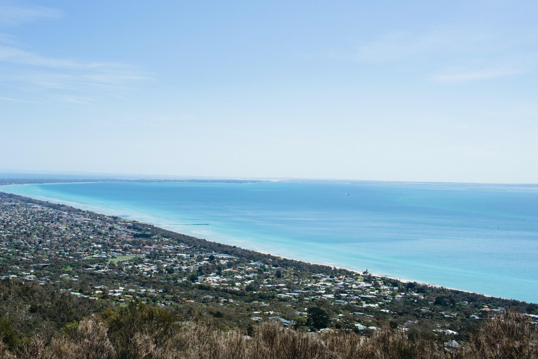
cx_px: 205
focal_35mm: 45
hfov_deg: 43.3
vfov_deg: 29.8
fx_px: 672
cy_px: 148
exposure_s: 1/320
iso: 100
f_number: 8
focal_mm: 35
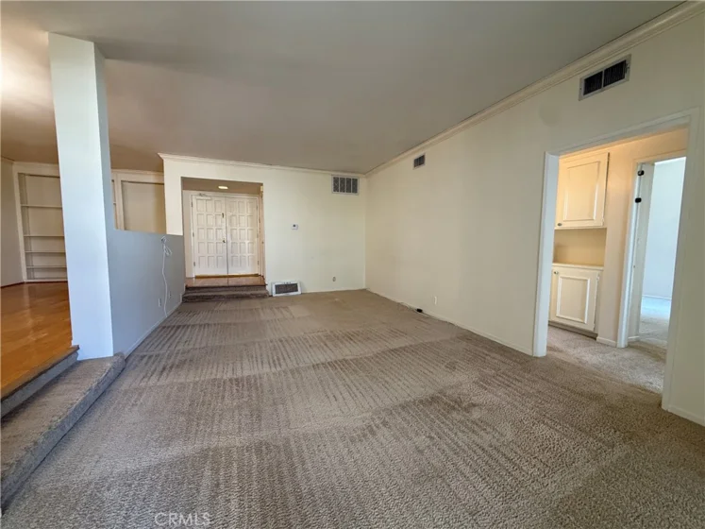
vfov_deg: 85.7
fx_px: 285
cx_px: 352
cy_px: 264
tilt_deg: -4.2
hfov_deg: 102.1
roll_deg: -0.7
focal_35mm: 14
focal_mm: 2.22
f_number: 2.2
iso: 250
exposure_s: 1/60
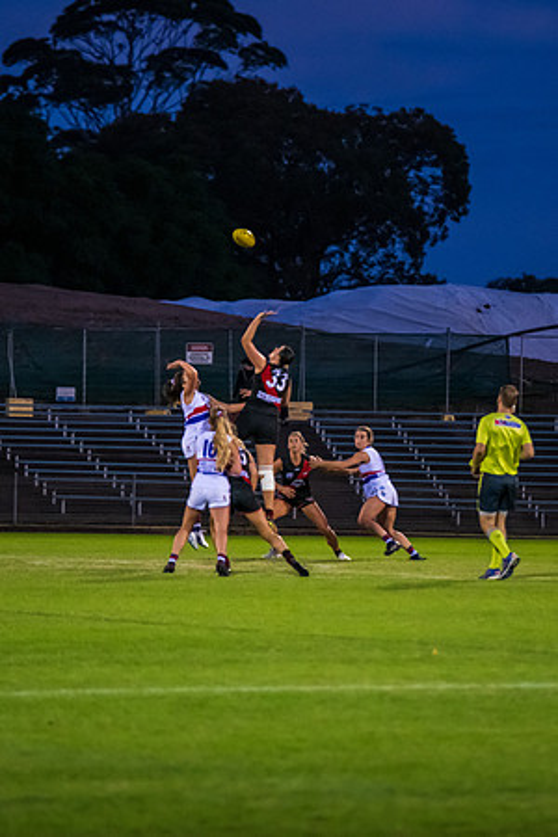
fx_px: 7373
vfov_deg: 6.5
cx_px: 309
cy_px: 414
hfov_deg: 4.3
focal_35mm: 317
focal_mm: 200
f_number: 2.8
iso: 3200
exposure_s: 1/640
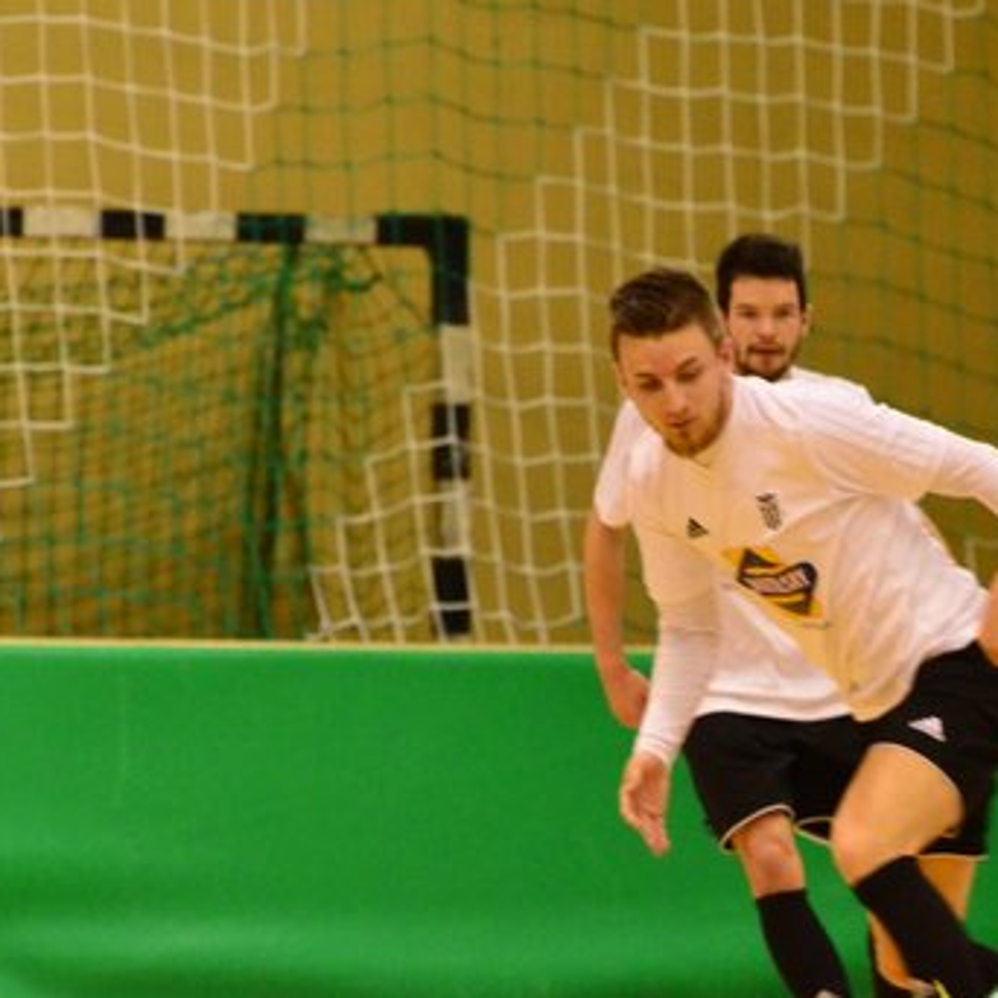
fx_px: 17972
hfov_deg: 3.2
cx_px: 919
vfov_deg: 3.2
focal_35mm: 551
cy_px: 610
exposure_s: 1/320
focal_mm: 185
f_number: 5
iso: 4000
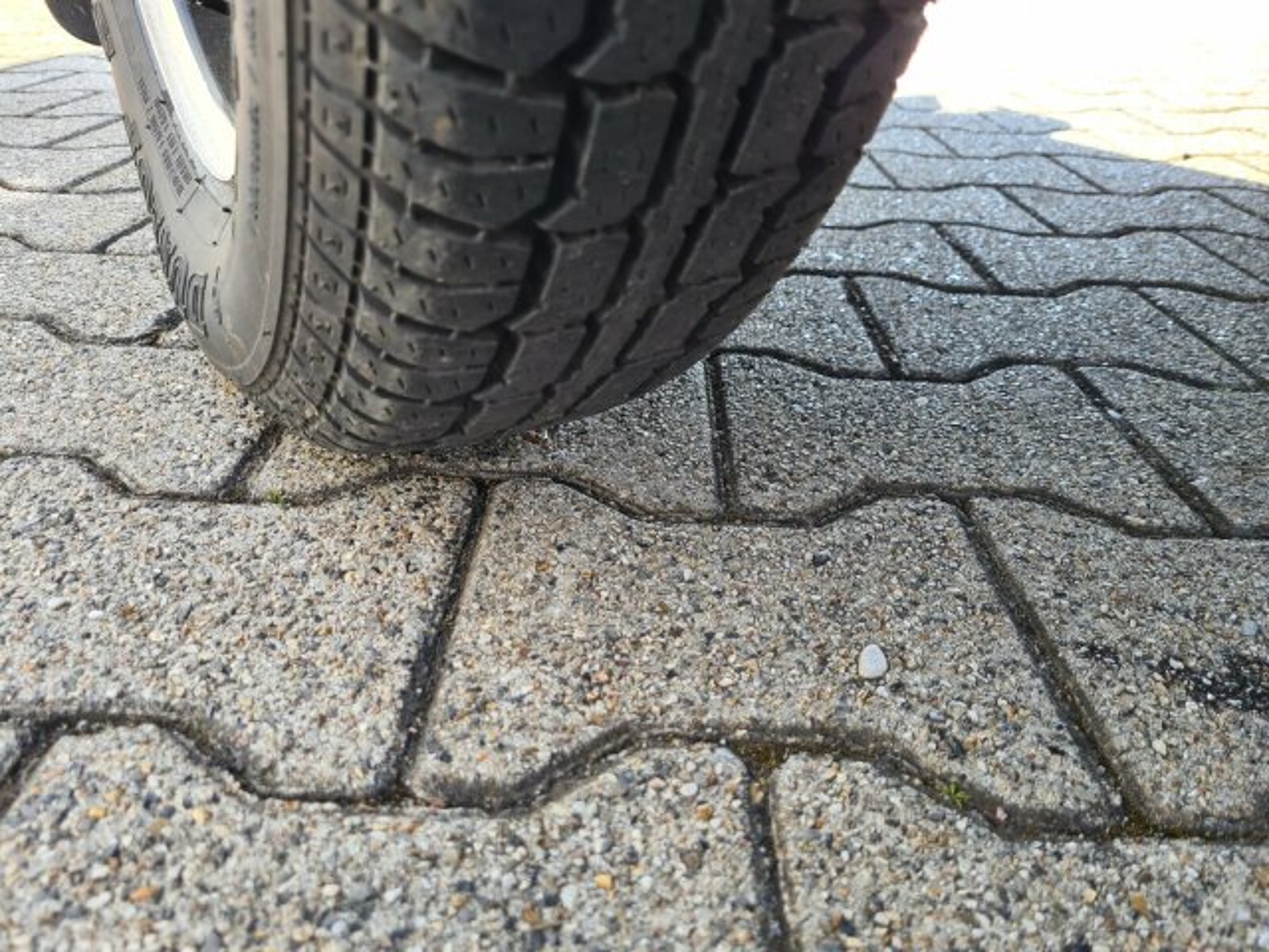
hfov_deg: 67.3
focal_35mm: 26
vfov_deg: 53.1
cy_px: 476
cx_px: 634
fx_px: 953
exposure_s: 1/106
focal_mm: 5.4
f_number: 1.8
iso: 50
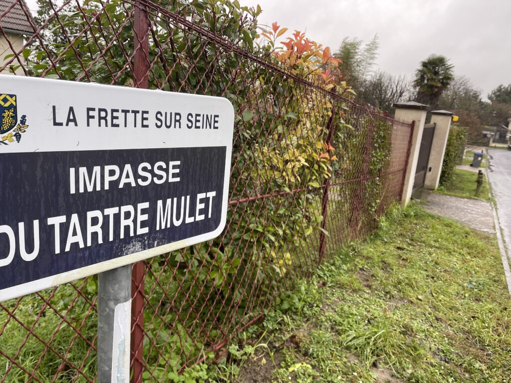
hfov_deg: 69.4
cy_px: 192
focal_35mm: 25
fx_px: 369
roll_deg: -4.4
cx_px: 256
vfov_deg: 54.9
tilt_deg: -12.4
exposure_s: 1/121
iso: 80
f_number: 1.6
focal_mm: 5.1
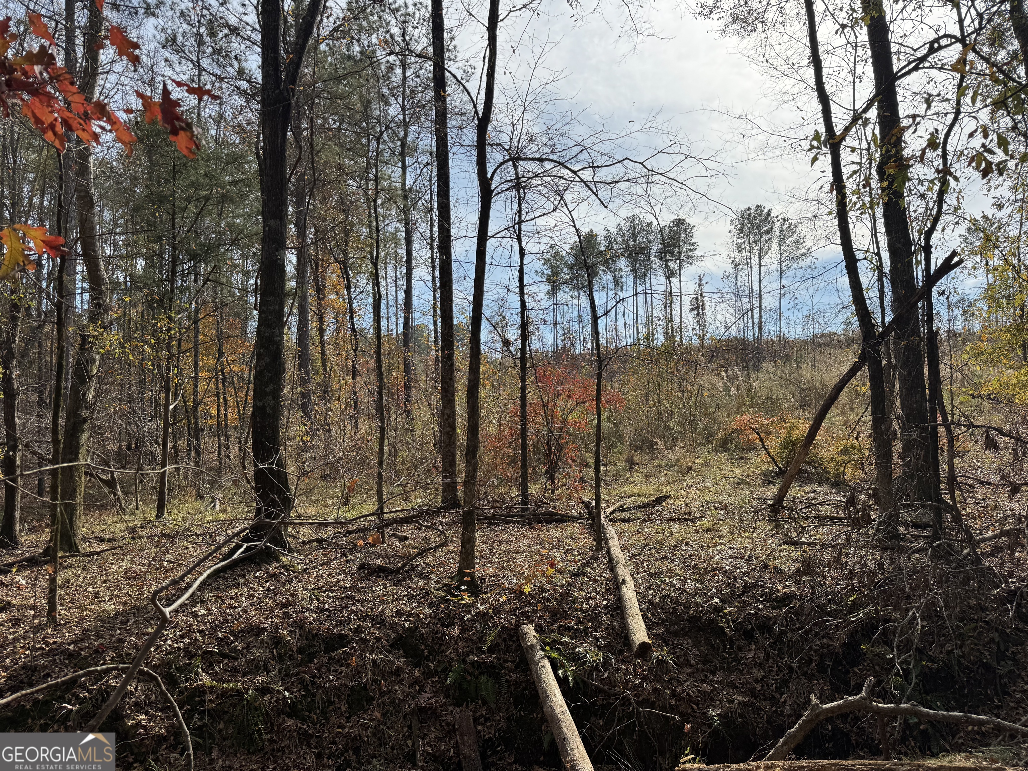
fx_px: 713
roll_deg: +0.0
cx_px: 514
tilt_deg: +3.4
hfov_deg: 71.6
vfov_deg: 56.8
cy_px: 386
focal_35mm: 24
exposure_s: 1/3597
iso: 80
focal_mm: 6.76
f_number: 1.78
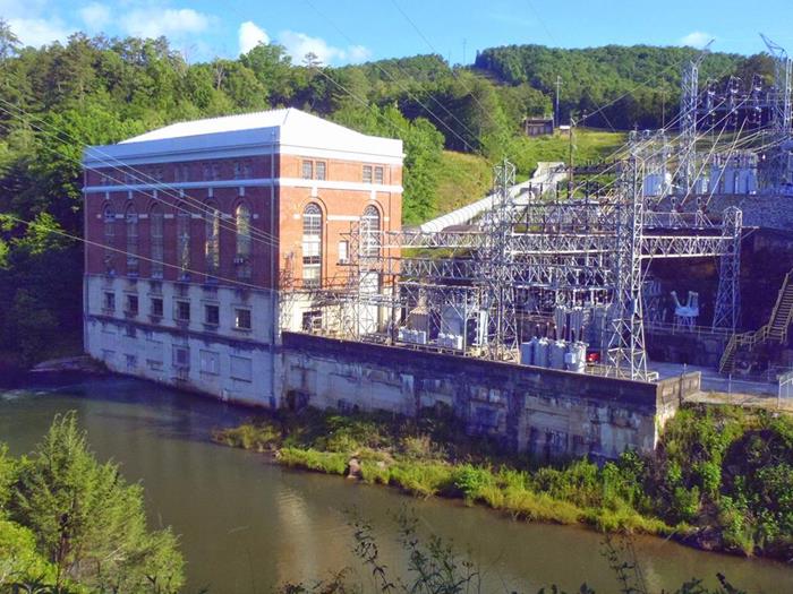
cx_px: 396
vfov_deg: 39.7
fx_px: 825
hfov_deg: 51.4
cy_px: 297
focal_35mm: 36
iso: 400
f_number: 13
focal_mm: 6.45
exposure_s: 1/125
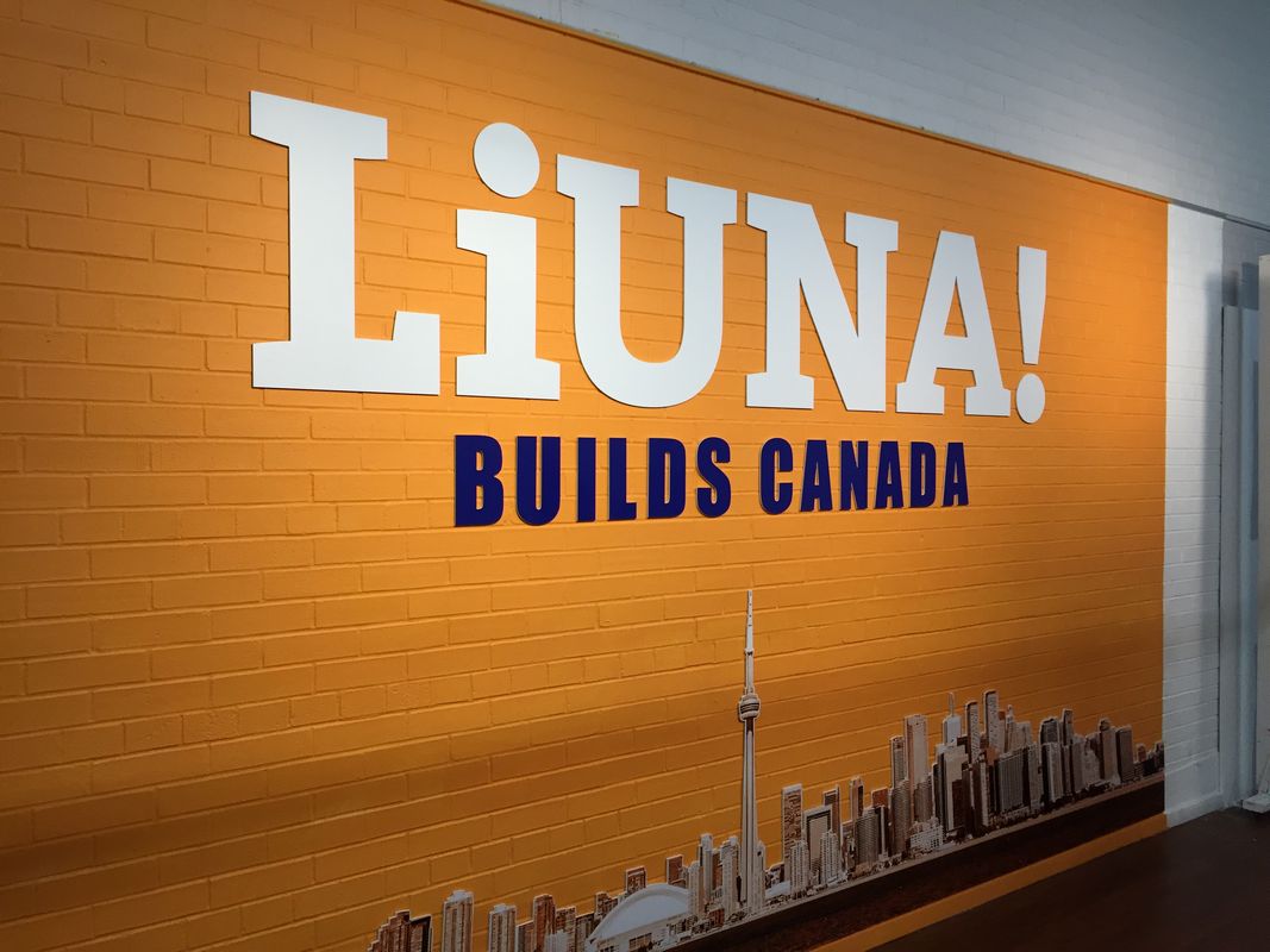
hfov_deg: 61.7
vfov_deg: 48.2
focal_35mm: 29
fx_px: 1064
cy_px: 476
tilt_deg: +0.2
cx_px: 635
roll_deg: -0.4
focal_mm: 4.15
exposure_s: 1/30
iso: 32
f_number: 2.2
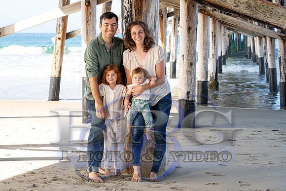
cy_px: 96
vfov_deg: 19.5
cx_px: 143
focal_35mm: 70
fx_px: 556
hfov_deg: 28.8
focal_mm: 70
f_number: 6.3
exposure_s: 1/160
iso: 160
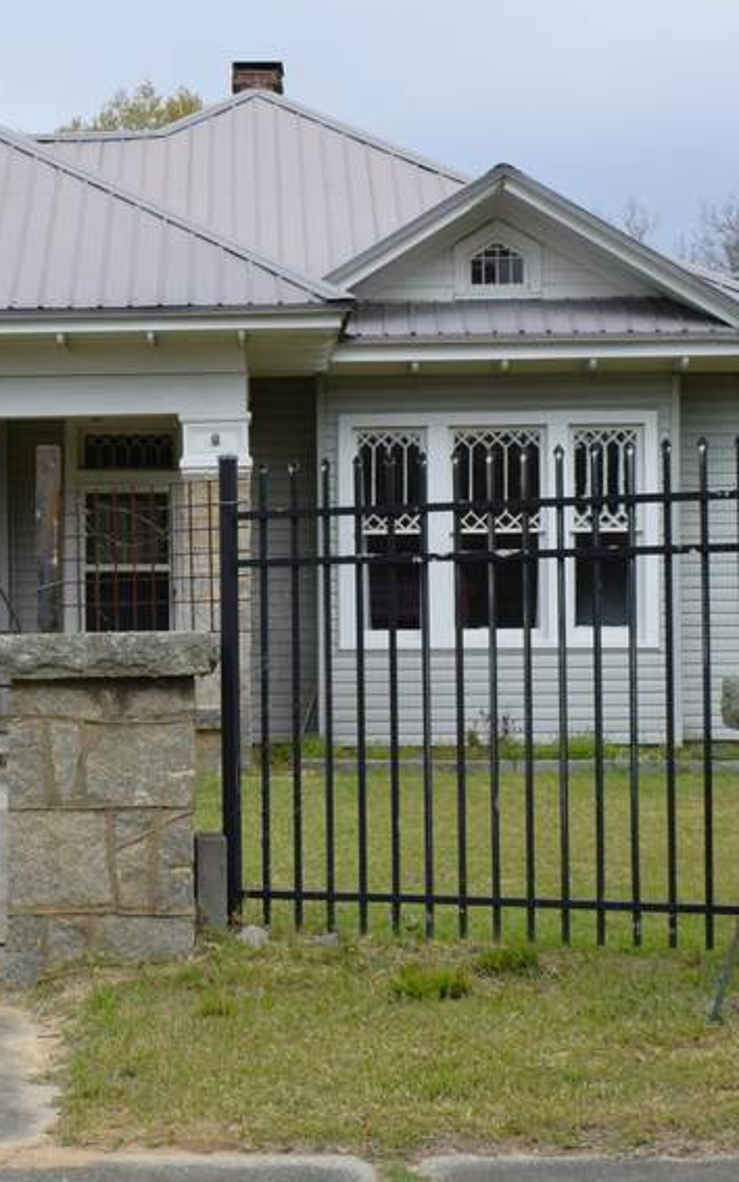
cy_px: 602
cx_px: 104
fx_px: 2448
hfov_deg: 17.0
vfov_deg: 27.1
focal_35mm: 76
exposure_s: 1/400
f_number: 7.1
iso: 200
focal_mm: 22
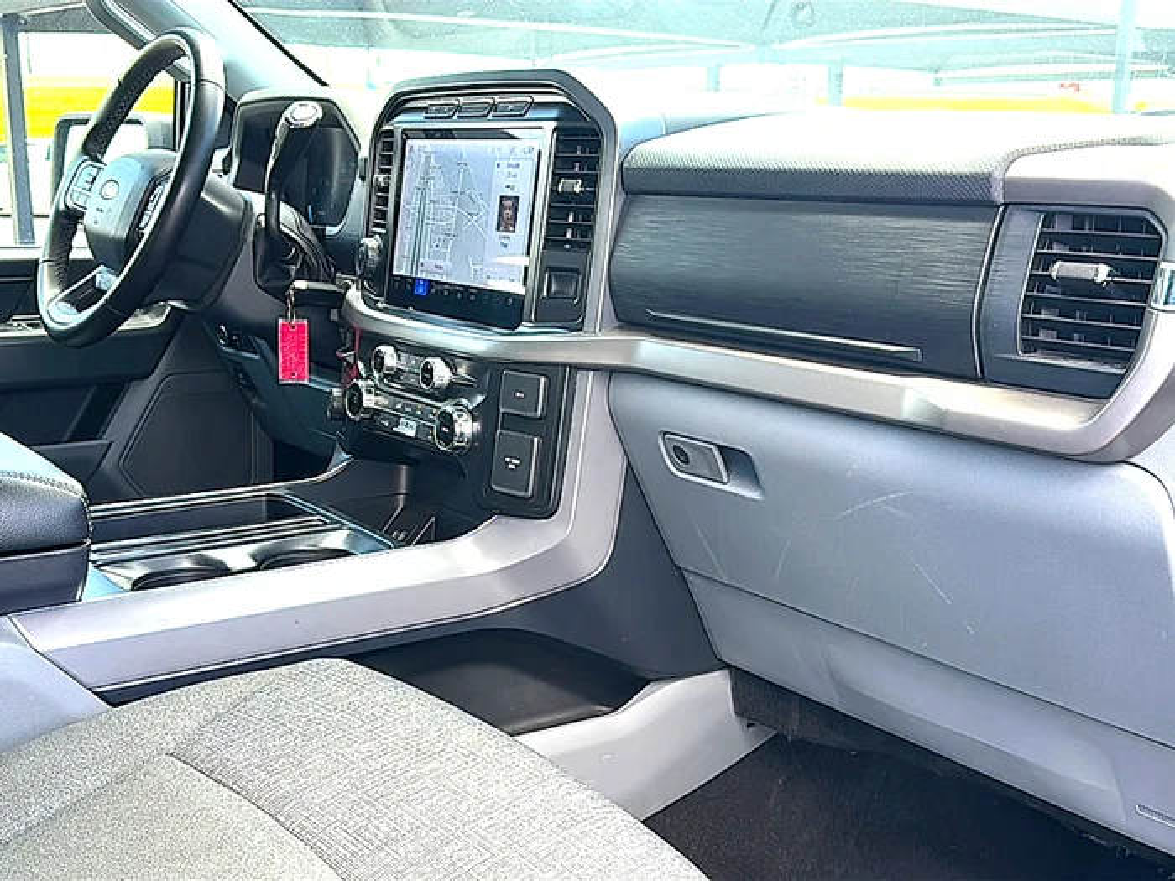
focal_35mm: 33
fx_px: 1120
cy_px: 440
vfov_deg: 42.9
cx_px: 588
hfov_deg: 55.4
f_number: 1.78
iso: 100
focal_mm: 6.86
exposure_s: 1/334
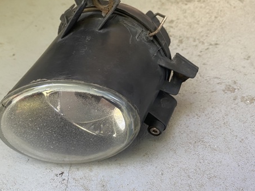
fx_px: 273
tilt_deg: -45.3
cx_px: 107
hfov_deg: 49.9
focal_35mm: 37
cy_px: 105
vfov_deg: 38.6
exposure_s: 1/95
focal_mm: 4.25
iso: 125
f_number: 1.8
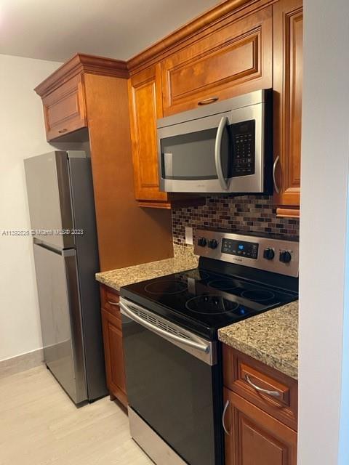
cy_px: 232
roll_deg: +4.1
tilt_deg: -8.4
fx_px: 350
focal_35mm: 26
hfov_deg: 53.1
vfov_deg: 67.3
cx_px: 174
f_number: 1.6
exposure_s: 1/60
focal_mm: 5.1
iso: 500
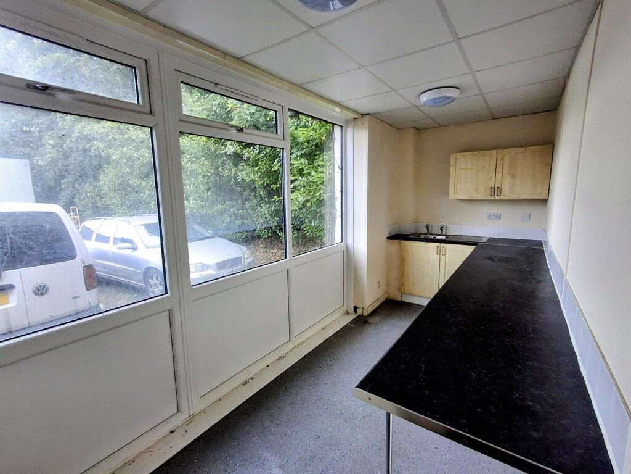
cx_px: 316
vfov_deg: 78.1
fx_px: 292
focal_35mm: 16
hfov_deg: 94.5
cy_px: 237
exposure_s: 1/120
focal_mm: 1.64
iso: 40
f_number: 2.2
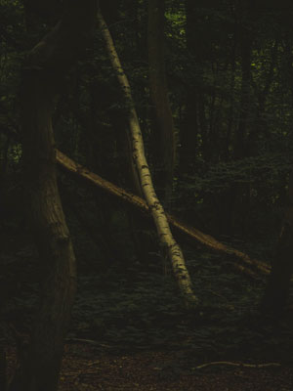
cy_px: 196
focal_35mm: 90
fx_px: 1016
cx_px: 146
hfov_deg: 16.4
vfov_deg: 21.8
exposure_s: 1/320
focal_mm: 45
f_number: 4
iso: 3200
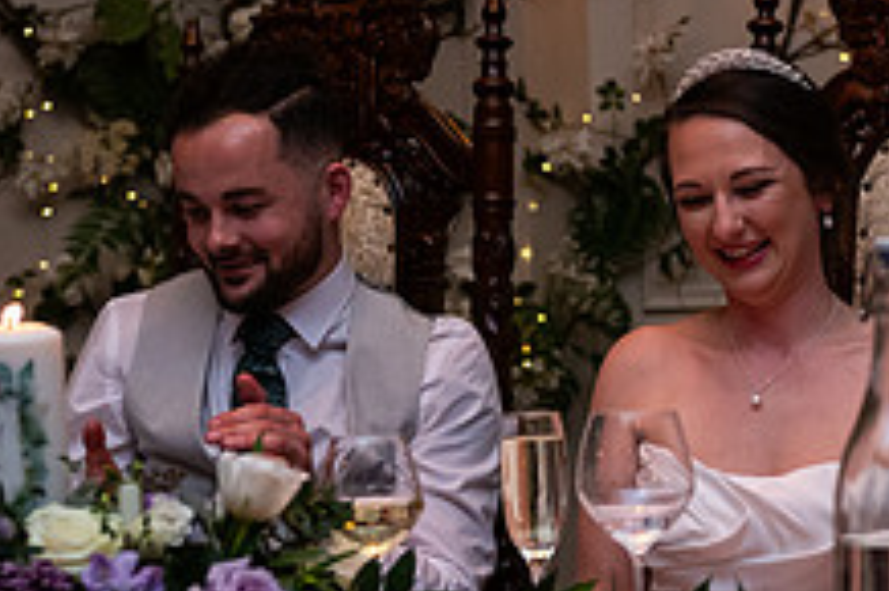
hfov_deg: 15.4
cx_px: 620
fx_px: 3282
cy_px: 475
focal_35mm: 133
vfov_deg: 10.3
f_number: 3.5
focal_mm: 50
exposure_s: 1/160
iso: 1000
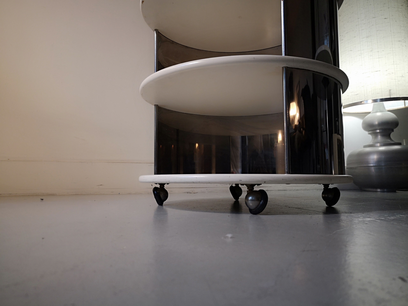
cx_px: 204
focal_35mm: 27
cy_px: 153
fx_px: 318
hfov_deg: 65.3
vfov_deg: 51.4
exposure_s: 1/50
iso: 125
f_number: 1.8
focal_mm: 3.95
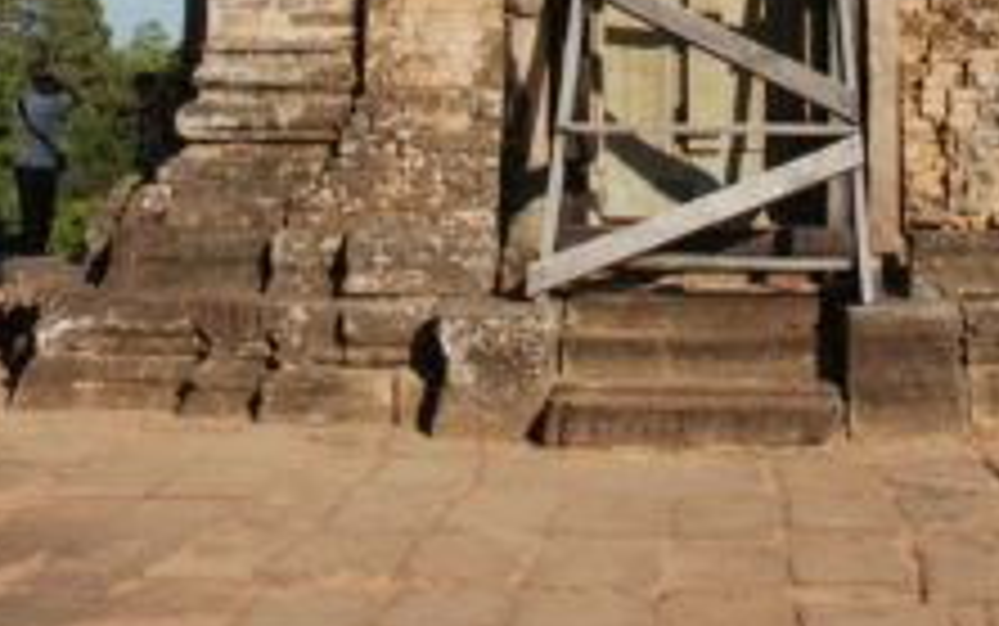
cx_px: 718
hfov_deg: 26.9
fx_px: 2070
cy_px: -387
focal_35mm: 76
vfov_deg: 15.5
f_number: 14
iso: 100
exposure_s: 1/80
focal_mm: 22
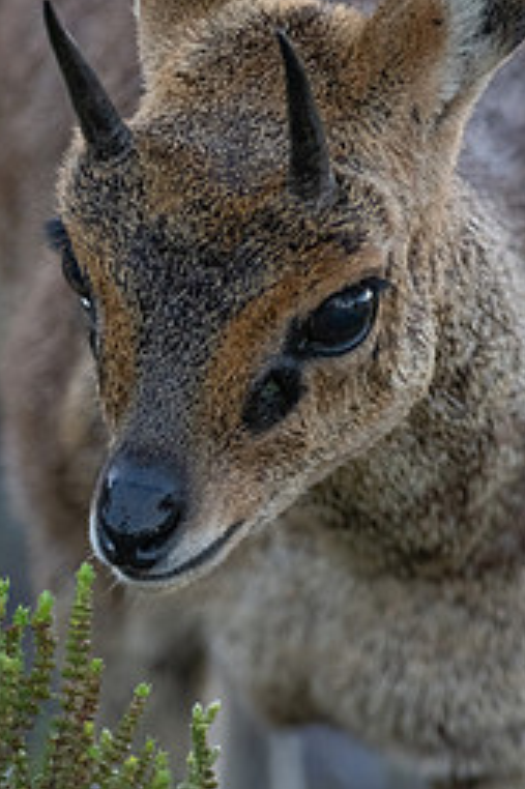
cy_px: 519
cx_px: 149
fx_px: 23283
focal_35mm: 1063
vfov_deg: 1.9
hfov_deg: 1.3
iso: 3200
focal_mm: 600
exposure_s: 1/200
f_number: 5.6
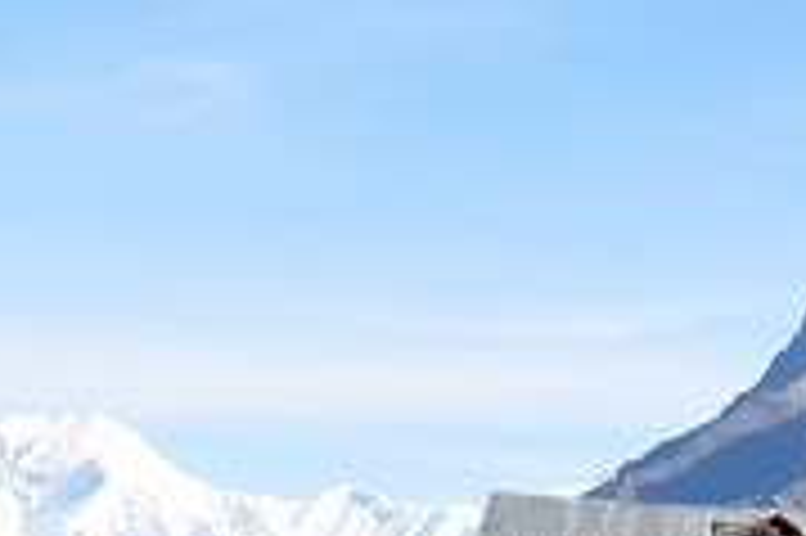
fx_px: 3512
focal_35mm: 157
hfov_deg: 12.6
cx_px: 1117
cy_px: 468
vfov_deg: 8.7
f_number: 10
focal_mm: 22
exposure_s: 1/250
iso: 200
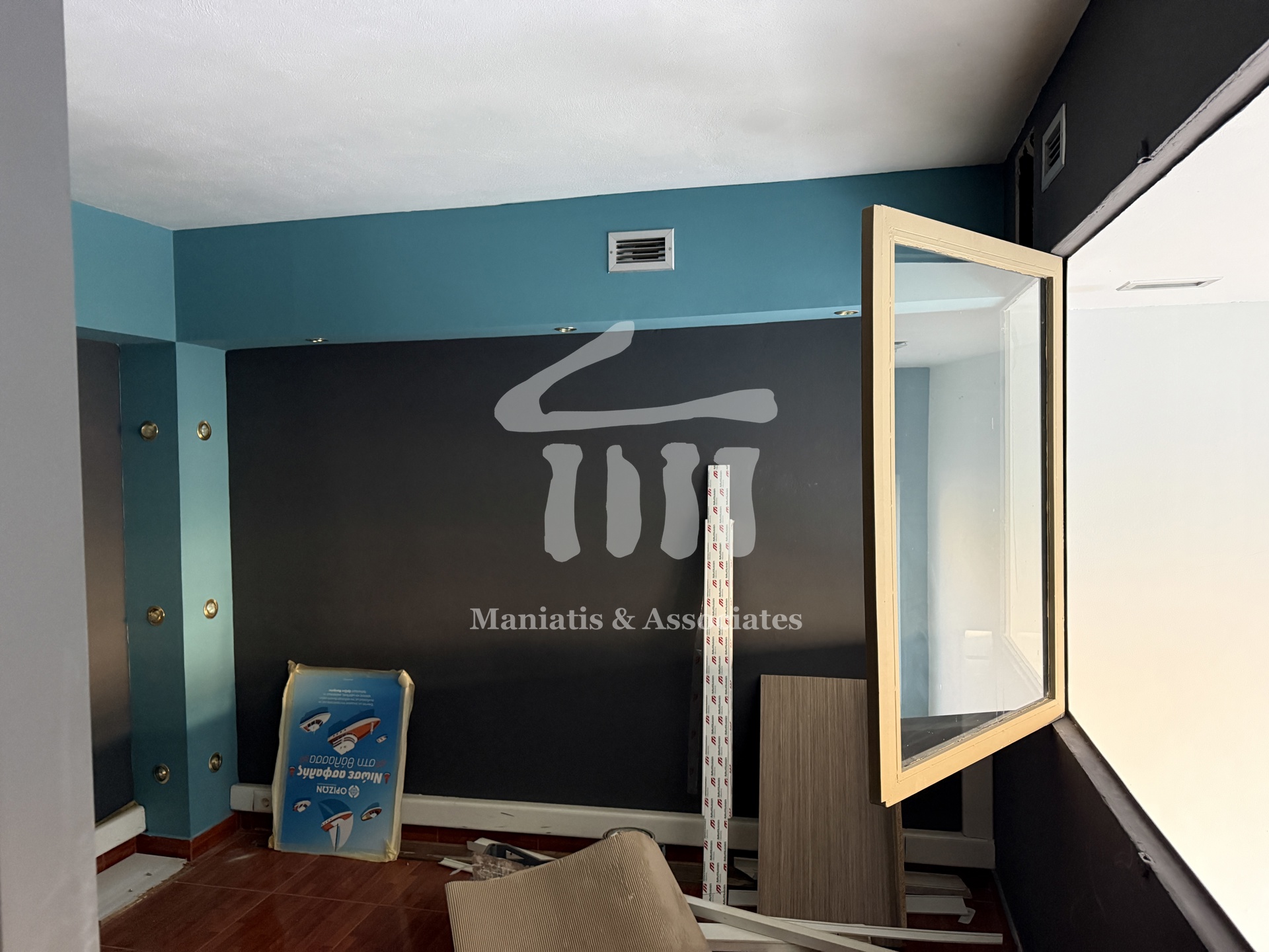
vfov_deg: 56.8
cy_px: 476
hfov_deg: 71.6
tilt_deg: -1.0
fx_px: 880
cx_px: 634
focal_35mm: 24
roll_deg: +1.5
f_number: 1.78
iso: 800
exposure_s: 1/48
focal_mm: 6.76
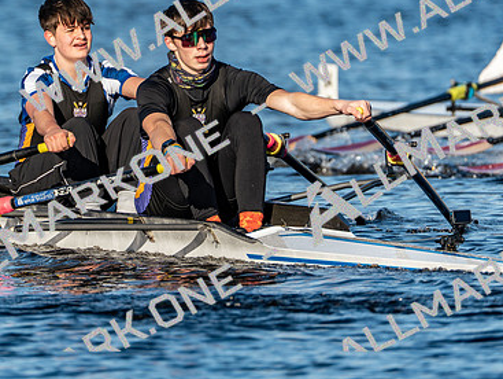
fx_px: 13251
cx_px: 189
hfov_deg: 2.2
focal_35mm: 911
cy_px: 116
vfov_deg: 1.6
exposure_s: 1/2000
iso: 400
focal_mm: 600
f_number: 6.3
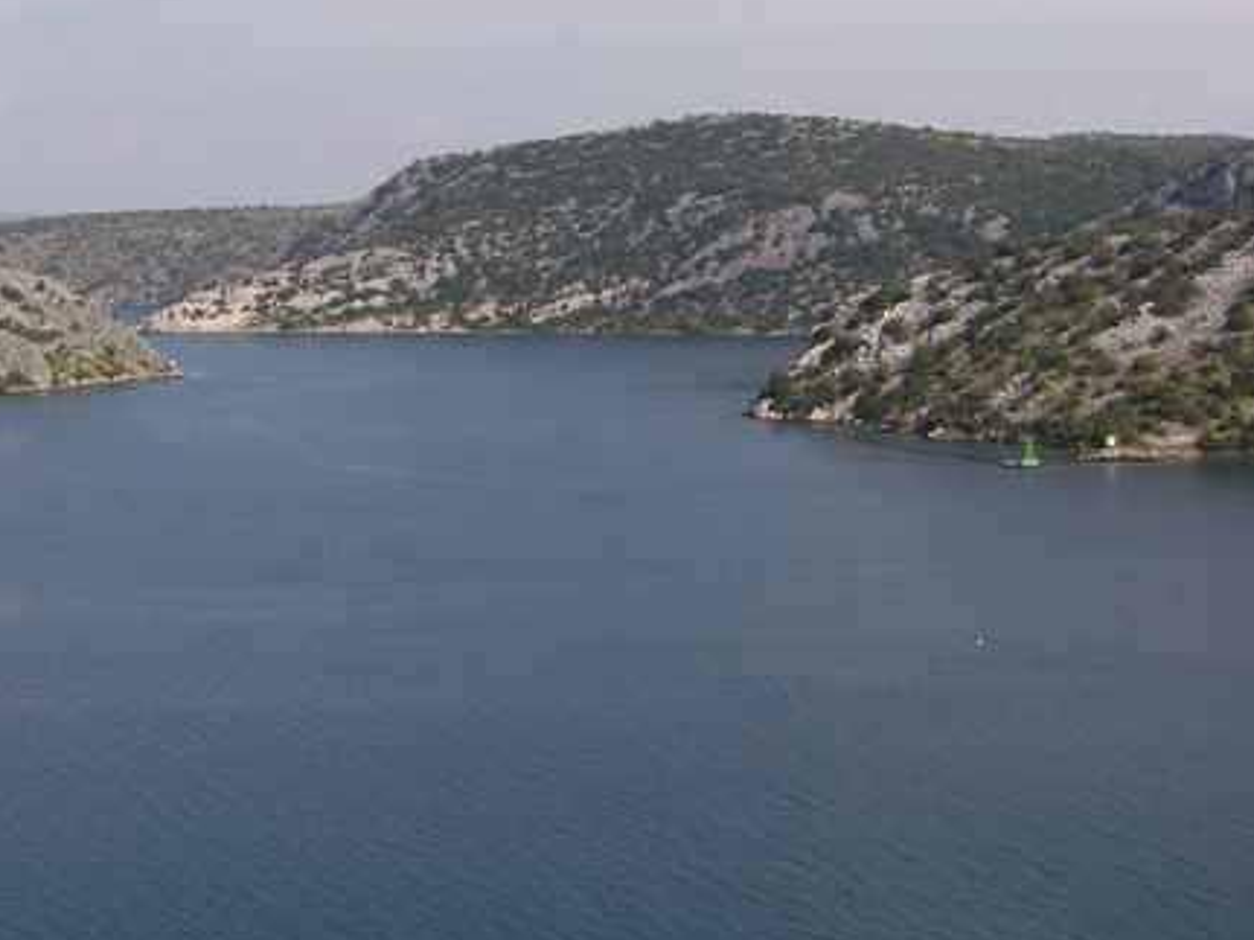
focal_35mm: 65
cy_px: 291
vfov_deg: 22.5
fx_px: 2354
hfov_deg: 29.6
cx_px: 416
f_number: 5.6
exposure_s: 1/400
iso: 80
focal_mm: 5.8
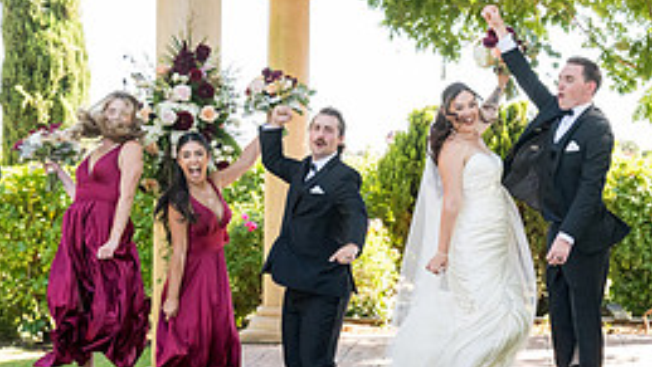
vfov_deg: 14.8
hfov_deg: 25.2
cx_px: 564
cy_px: 180
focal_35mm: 82
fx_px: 1418
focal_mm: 35
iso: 2000
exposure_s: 1/500
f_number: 6.3
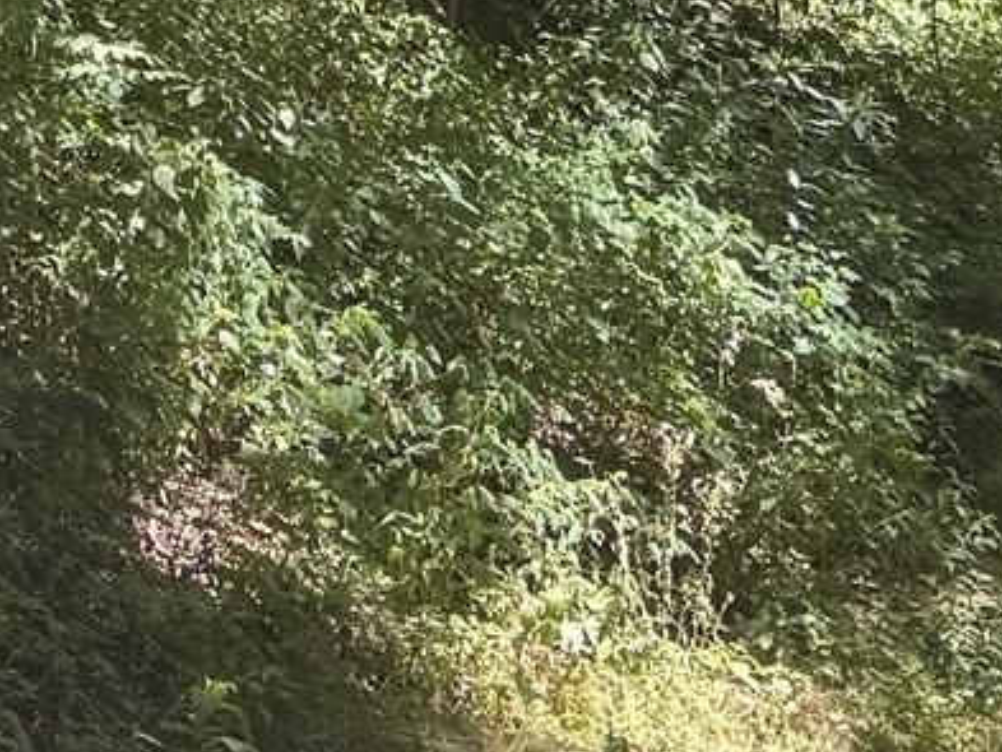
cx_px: 589
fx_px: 3619
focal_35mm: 125
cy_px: -918
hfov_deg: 15.8
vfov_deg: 10.5
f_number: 1.78
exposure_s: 1/265
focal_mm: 6.76
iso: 64
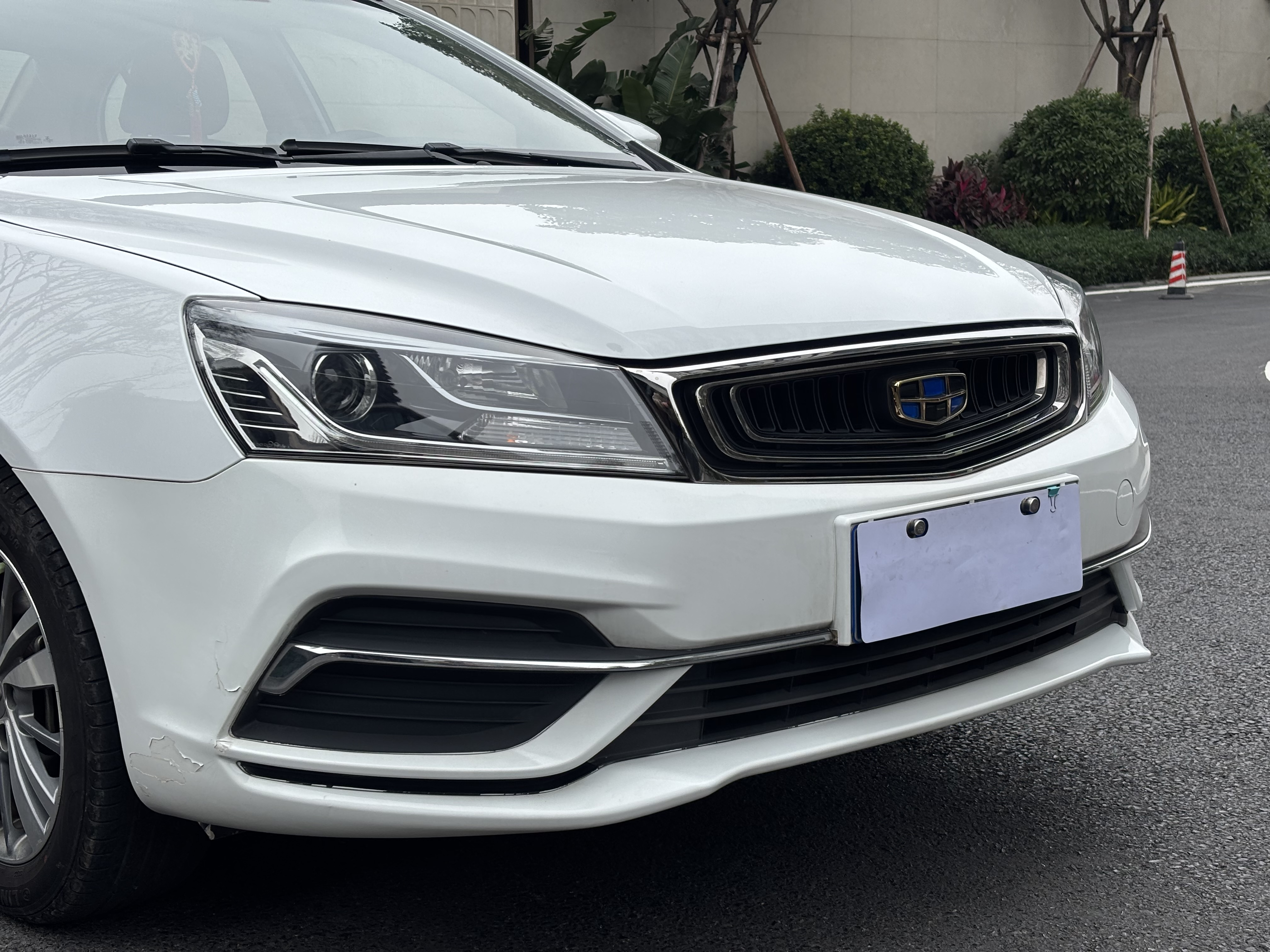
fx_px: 1908
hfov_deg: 36.8
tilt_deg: -9.5
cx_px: 635
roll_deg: +0.3
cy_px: 476
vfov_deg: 28.0
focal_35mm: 52
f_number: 1.6
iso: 32
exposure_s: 1/1233
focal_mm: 5.96
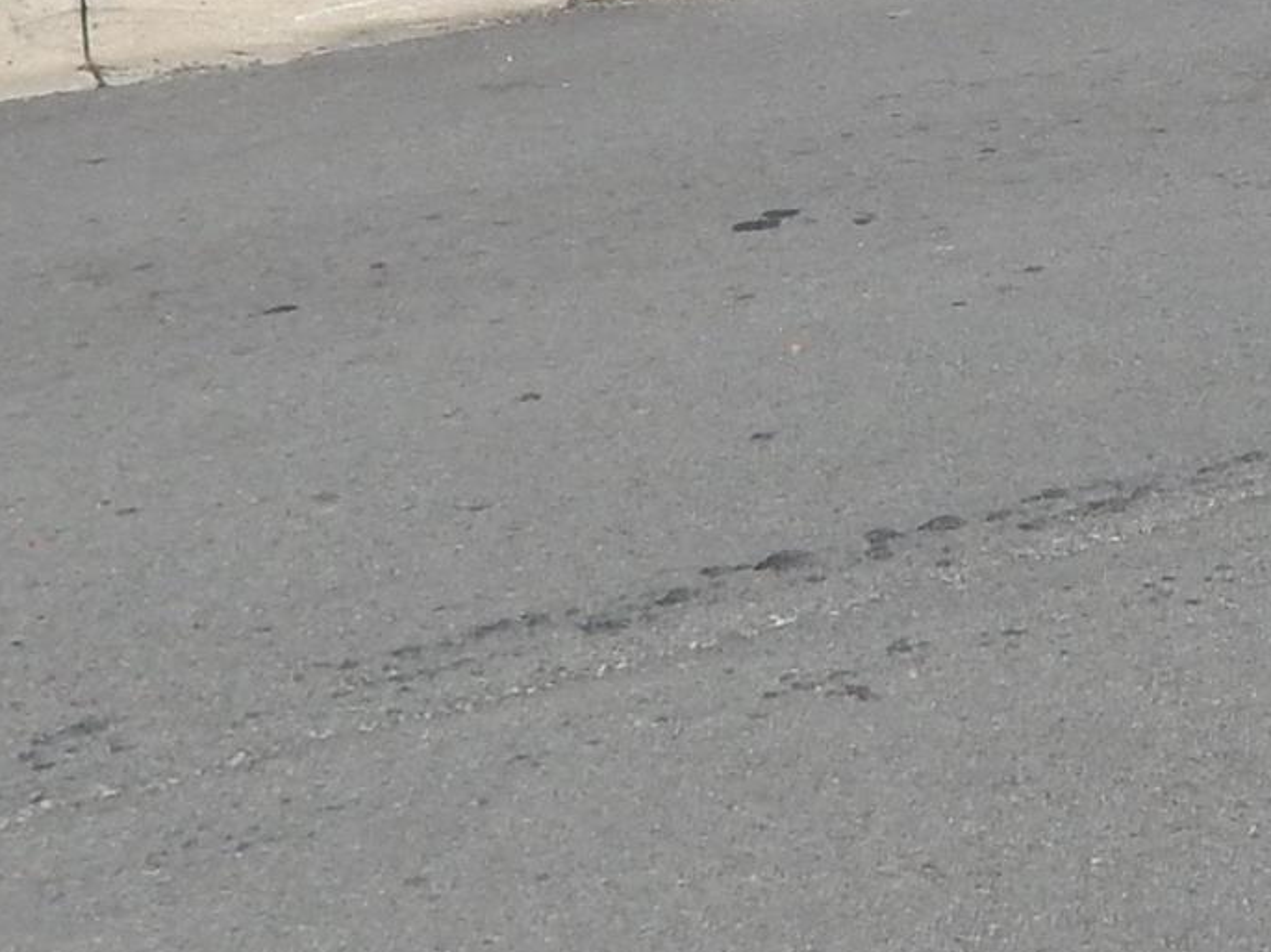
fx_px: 3781
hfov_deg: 18.1
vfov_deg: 13.0
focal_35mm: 103
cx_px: 1523
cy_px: -783
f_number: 6
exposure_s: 1/640
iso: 125
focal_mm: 4
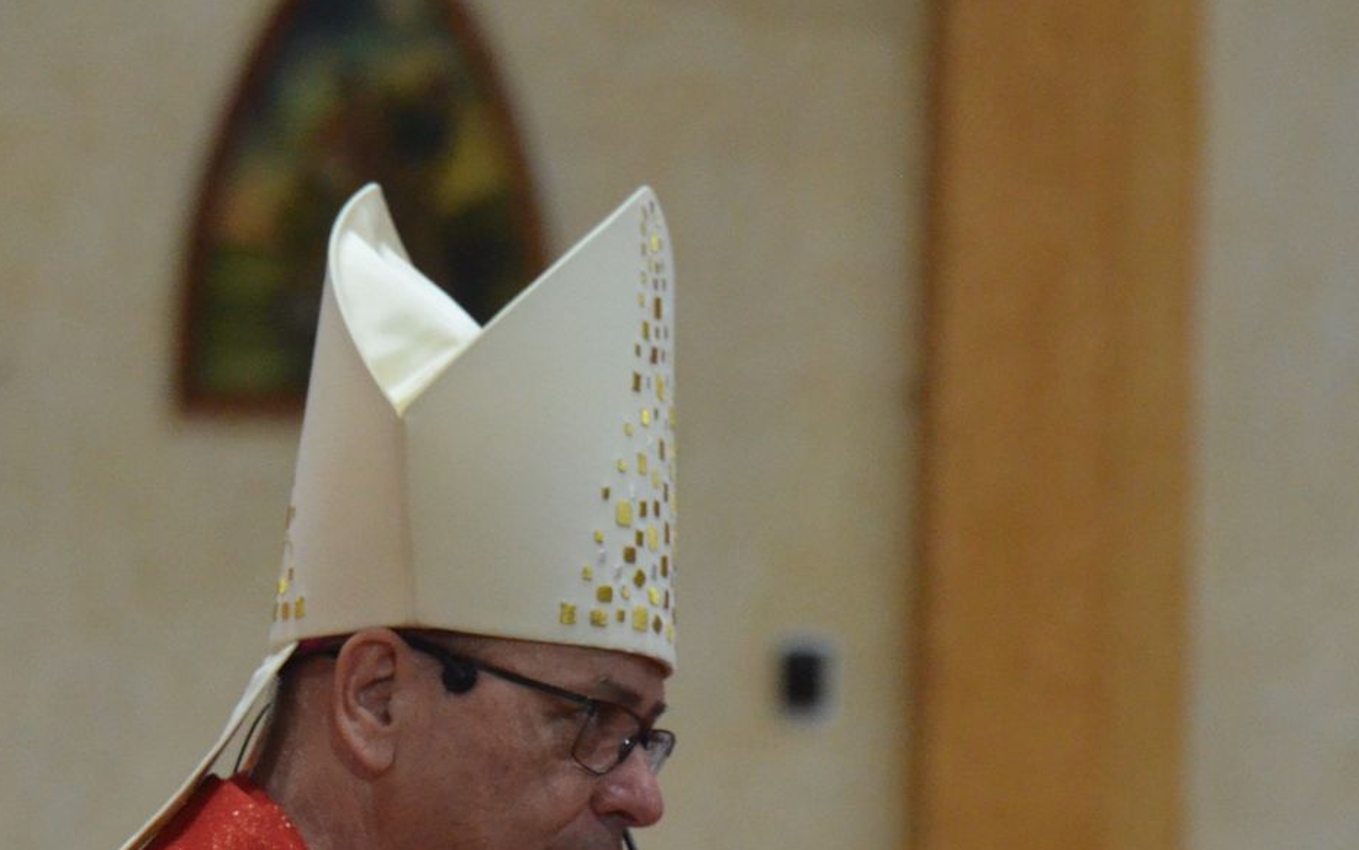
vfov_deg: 2.1
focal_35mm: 622
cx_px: 483
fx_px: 23043
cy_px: 865
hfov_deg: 3.4
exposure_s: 1/60
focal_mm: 190
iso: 2500
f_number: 5.6
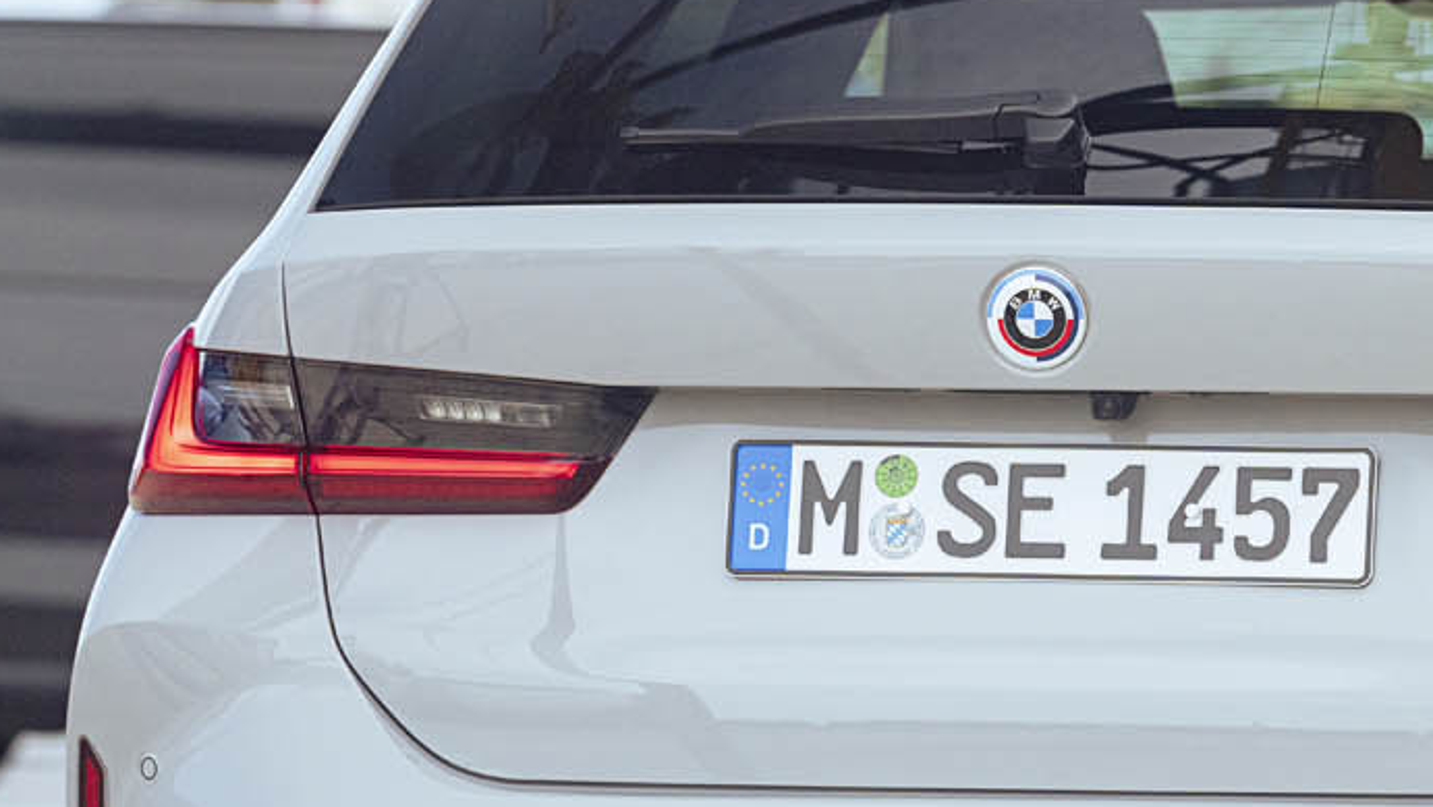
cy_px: 419
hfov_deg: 5.5
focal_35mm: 393
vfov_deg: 3.1
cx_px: 1817
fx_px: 14936
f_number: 4.5
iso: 640
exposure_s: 1/800
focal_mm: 135
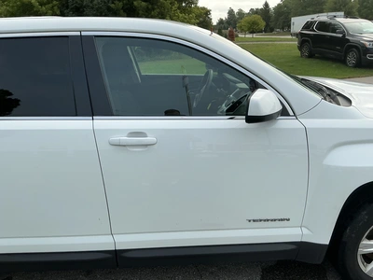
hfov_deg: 63.4
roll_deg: +0.6
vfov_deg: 49.7
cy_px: 140
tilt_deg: -19.4
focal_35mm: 28
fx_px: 302
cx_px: 186
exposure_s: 1/1451
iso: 25
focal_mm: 3
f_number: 1.8
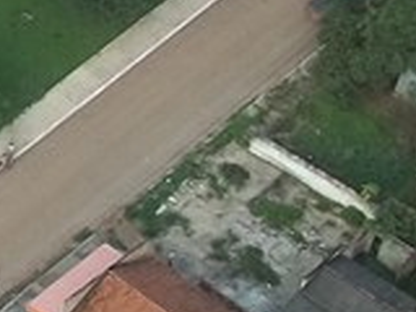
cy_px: -114
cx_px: -811
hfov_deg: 7.6
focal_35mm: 231
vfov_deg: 6.4
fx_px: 2776
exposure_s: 1/100
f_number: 3.1
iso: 64
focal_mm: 6.5
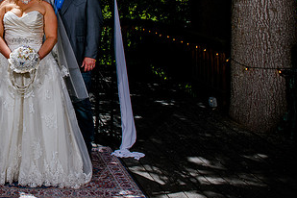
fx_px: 421
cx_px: -12
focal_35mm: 51
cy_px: 21
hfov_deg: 34.6
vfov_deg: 25.7
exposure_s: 1/400
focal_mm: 24
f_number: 8
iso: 160
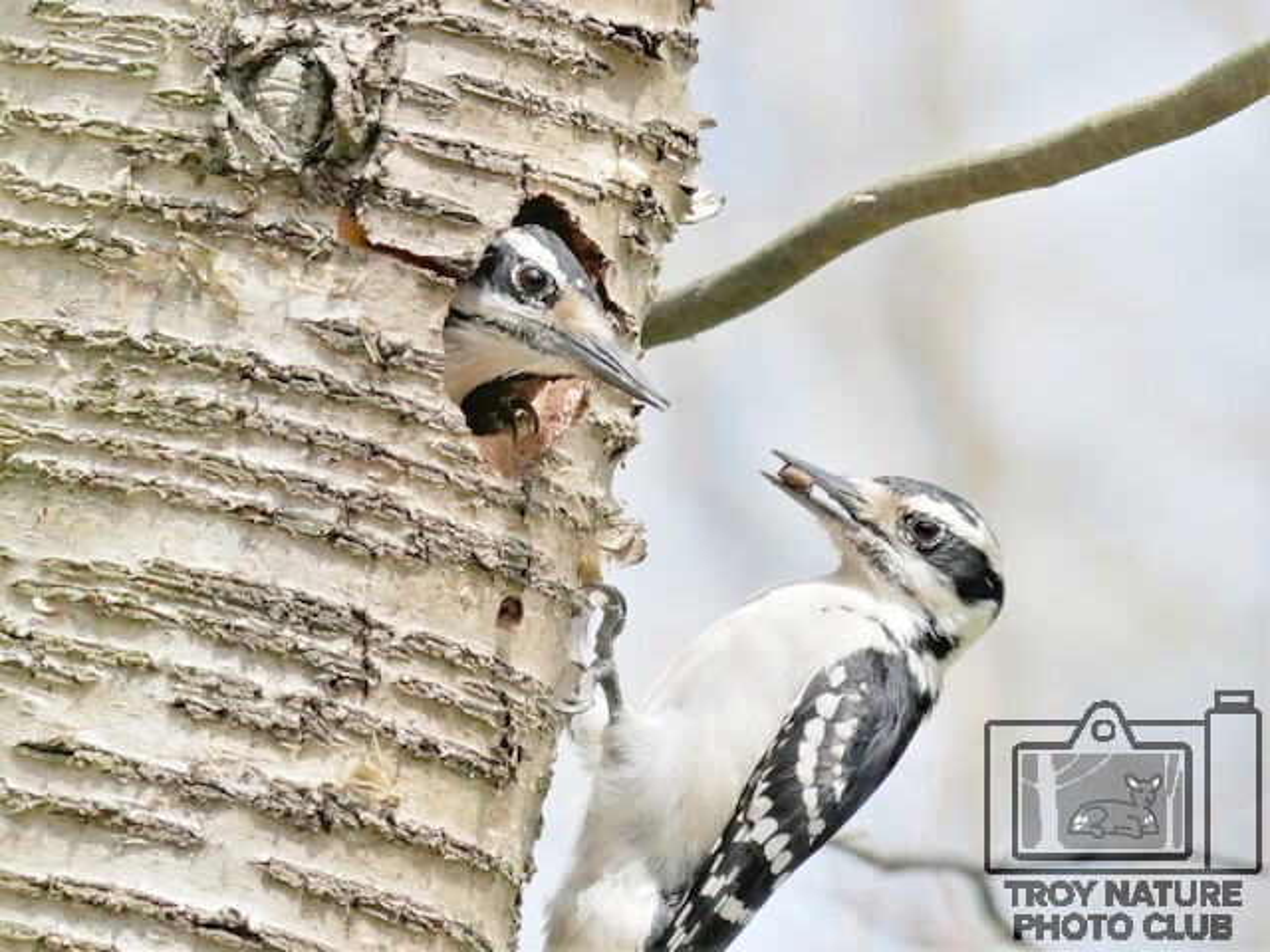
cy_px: 476
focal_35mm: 468
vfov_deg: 3.2
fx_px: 17170
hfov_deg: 4.2
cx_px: 635
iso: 1600
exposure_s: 1/1000
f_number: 8
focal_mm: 234
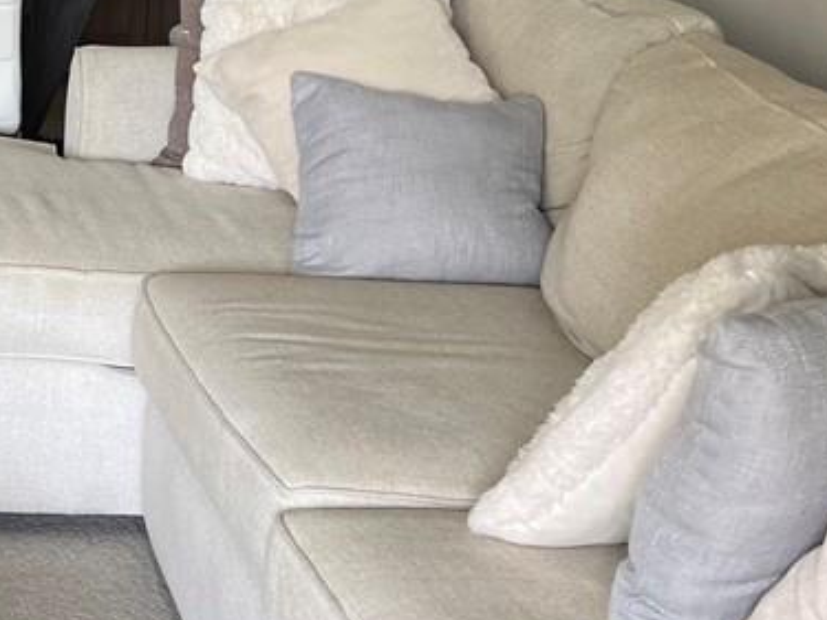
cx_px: -271
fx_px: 1696
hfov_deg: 23.8
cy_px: -20
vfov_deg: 20.0
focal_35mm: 71
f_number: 1.5
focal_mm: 5.7
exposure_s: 1/60
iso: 80
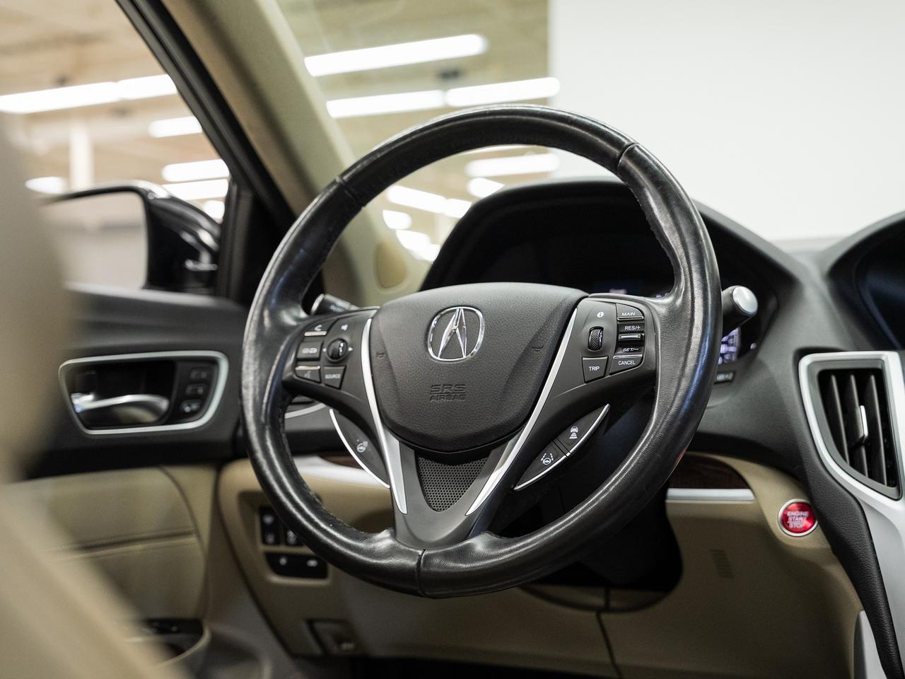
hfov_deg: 40.3
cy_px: 340
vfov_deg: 30.8
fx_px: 1233
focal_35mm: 47
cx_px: 452
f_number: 4
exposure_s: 1/50
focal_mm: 43.6
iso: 1000
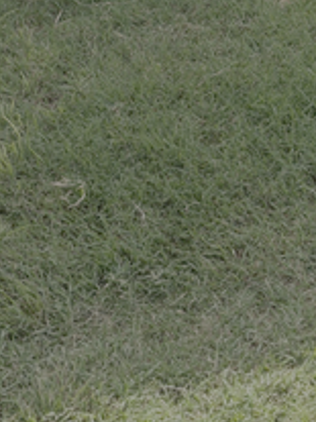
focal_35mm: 155
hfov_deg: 9.5
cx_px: 300
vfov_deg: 12.5
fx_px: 1889
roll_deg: +4.7
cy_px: -36
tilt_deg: -17.3
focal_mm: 6.76
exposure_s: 1/1377
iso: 64
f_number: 1.78
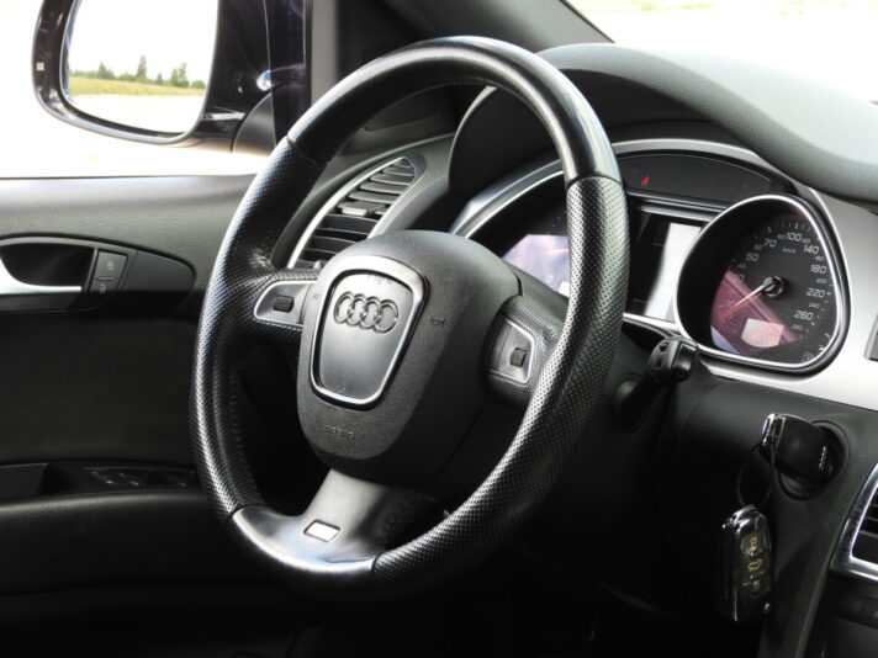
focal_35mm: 85
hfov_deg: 23.0
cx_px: 439
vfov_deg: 17.4
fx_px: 2156
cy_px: 329
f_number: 3.5
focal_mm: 15.3
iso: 100
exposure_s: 1/60
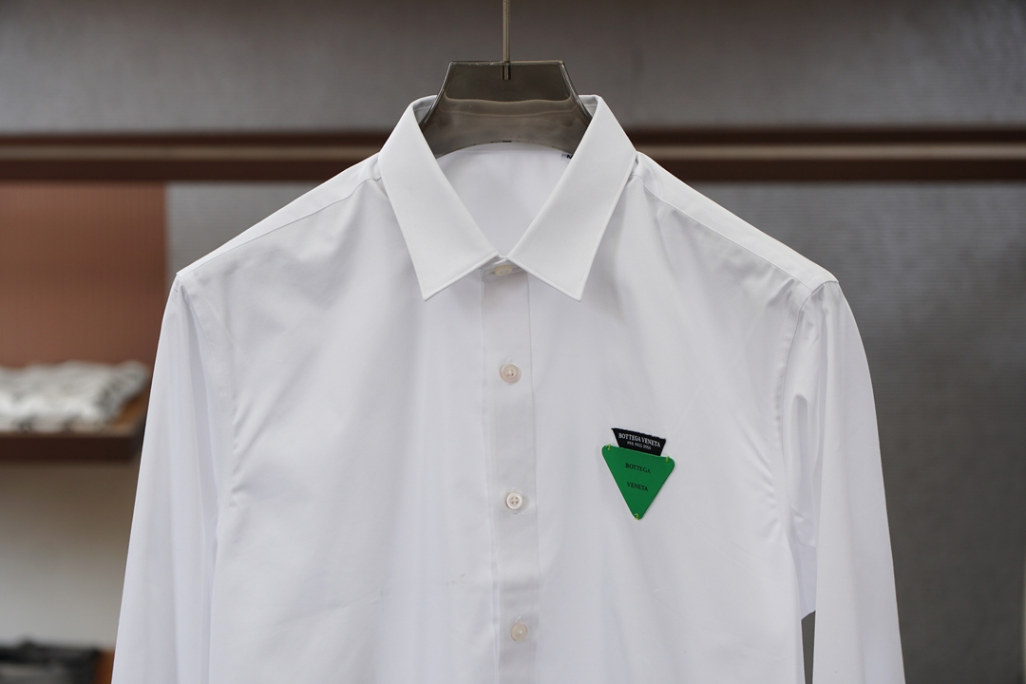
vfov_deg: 13.2
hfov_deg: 19.7
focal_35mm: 104
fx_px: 2950
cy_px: 342
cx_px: 513
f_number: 4
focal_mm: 69
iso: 200
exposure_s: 1/125
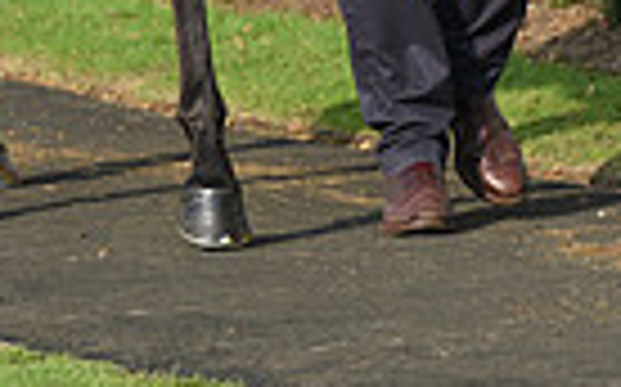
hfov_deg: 3.1
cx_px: 230
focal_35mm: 684
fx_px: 11567
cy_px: -380
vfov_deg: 1.9
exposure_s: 1/2000
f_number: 5.6
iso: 640
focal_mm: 160
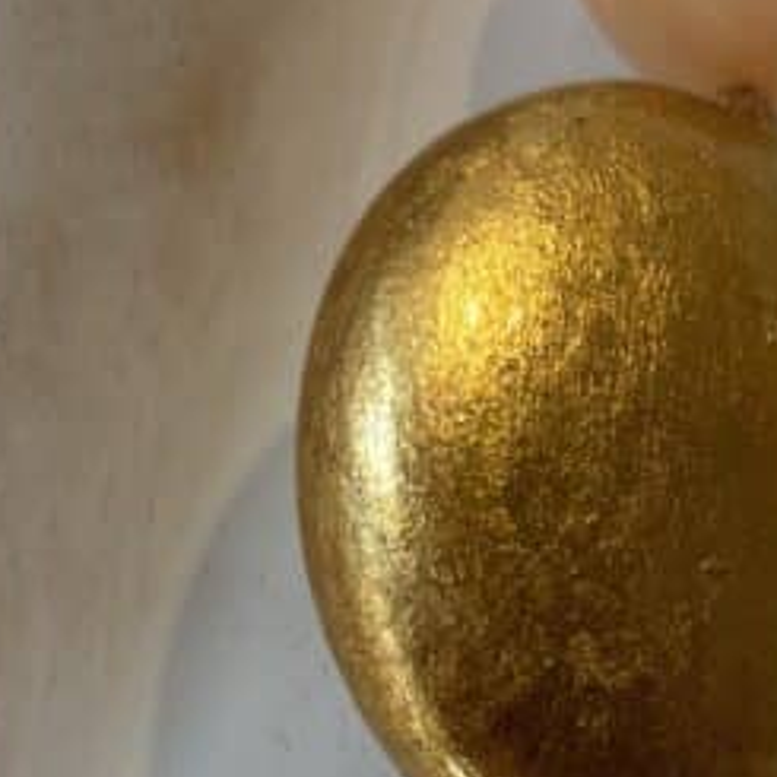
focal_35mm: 96
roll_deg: -2.1
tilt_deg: -10.8
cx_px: 717
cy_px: 955
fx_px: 2438
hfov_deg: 17.8
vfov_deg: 17.2
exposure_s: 1/512
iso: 50
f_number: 1.6
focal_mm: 5.96
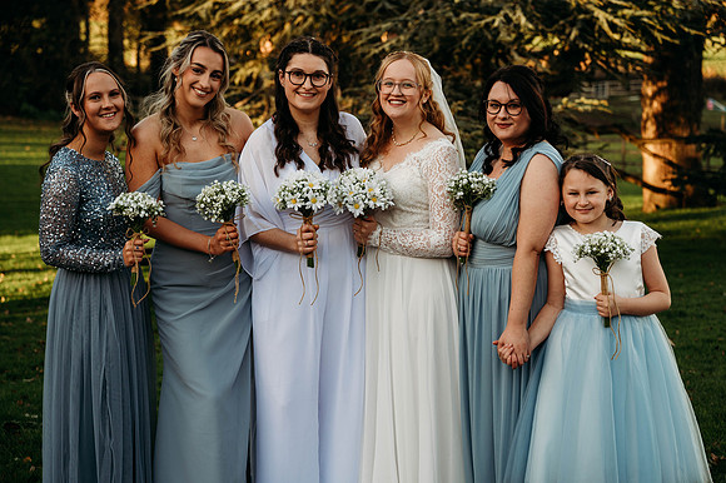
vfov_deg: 19.4
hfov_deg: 28.9
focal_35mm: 70
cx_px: 363
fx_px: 1411
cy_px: 242
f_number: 4
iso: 100
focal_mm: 70
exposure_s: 1/250
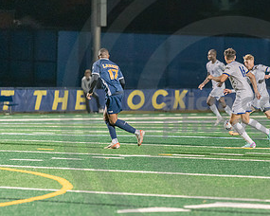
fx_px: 2749
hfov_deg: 5.6
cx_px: 228
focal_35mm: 344
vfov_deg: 4.5
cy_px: 112
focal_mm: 180
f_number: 2.8
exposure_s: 1/640
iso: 3200
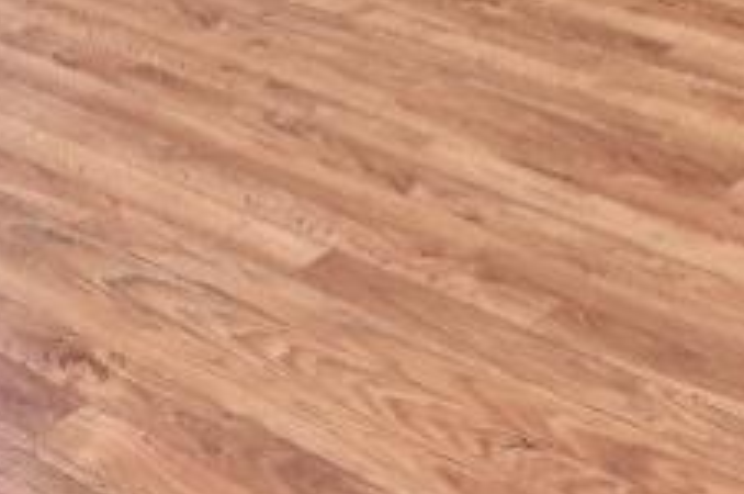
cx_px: 72
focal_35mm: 93
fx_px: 1919
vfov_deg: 11.9
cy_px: -690
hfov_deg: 21.4
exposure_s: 1/2
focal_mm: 14
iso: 400
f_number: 8
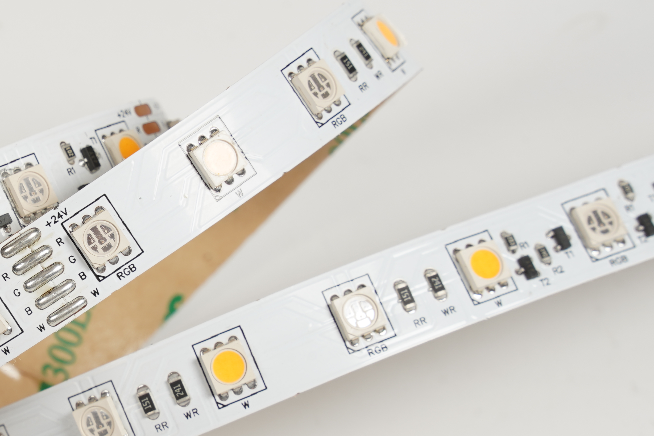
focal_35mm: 249
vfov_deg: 5.5
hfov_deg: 8.2
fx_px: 4523
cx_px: 25
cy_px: 278
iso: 100
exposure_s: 1/125
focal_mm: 102
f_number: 14
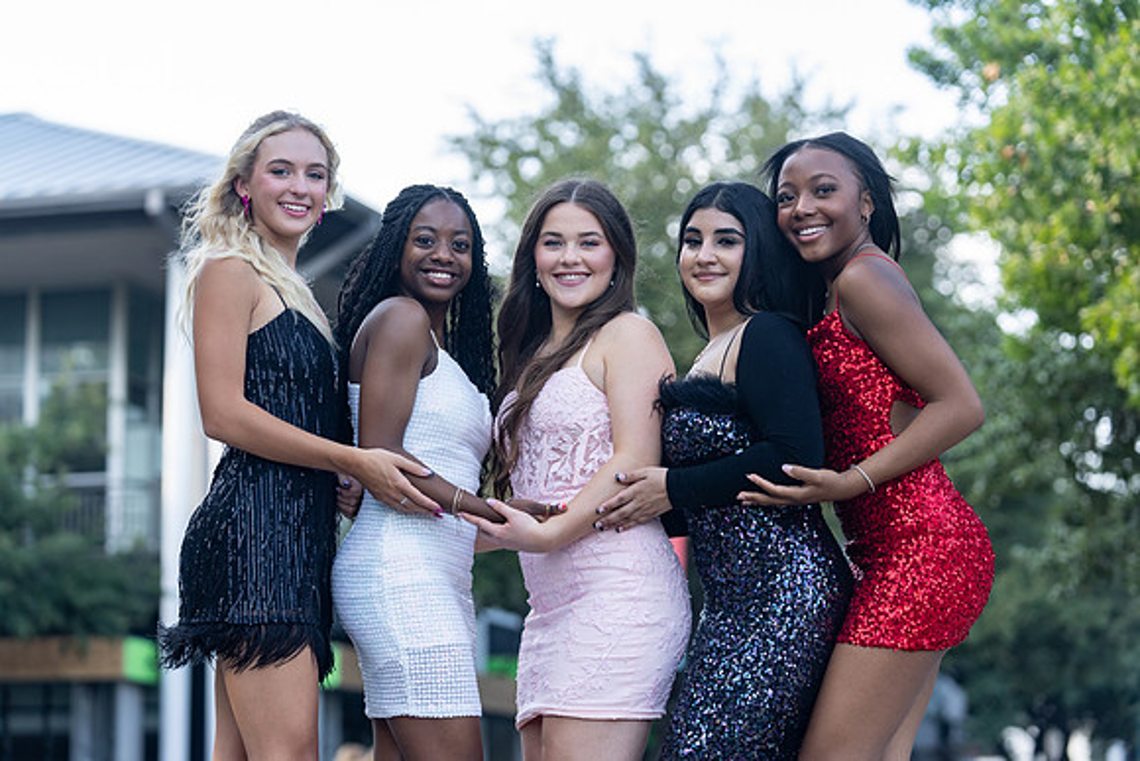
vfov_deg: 12.3
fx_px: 3529
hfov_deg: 18.3
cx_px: 570
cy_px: 380
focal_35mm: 111
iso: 320
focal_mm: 106
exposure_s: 1/320
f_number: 3.5
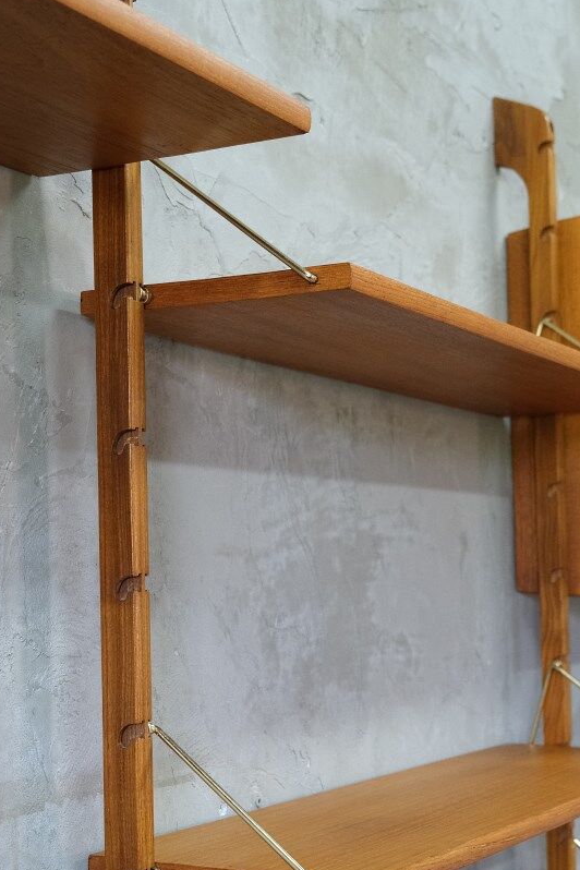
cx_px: 293
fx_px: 1426
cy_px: 523
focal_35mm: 59
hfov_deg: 23.0
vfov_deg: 33.8
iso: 1600
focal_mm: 24.7
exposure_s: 1/38
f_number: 4
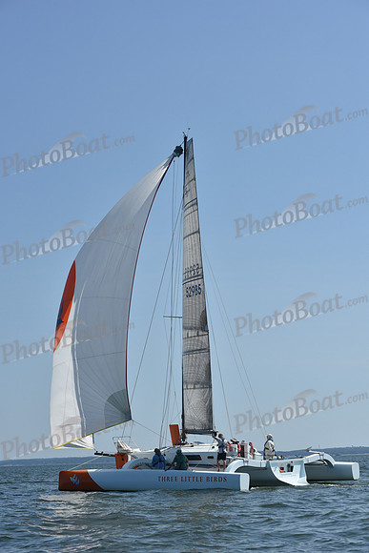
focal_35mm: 70
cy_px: 276
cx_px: 184
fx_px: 1076
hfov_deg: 19.5
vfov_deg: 28.8
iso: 250
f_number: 9
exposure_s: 1/1250
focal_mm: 70
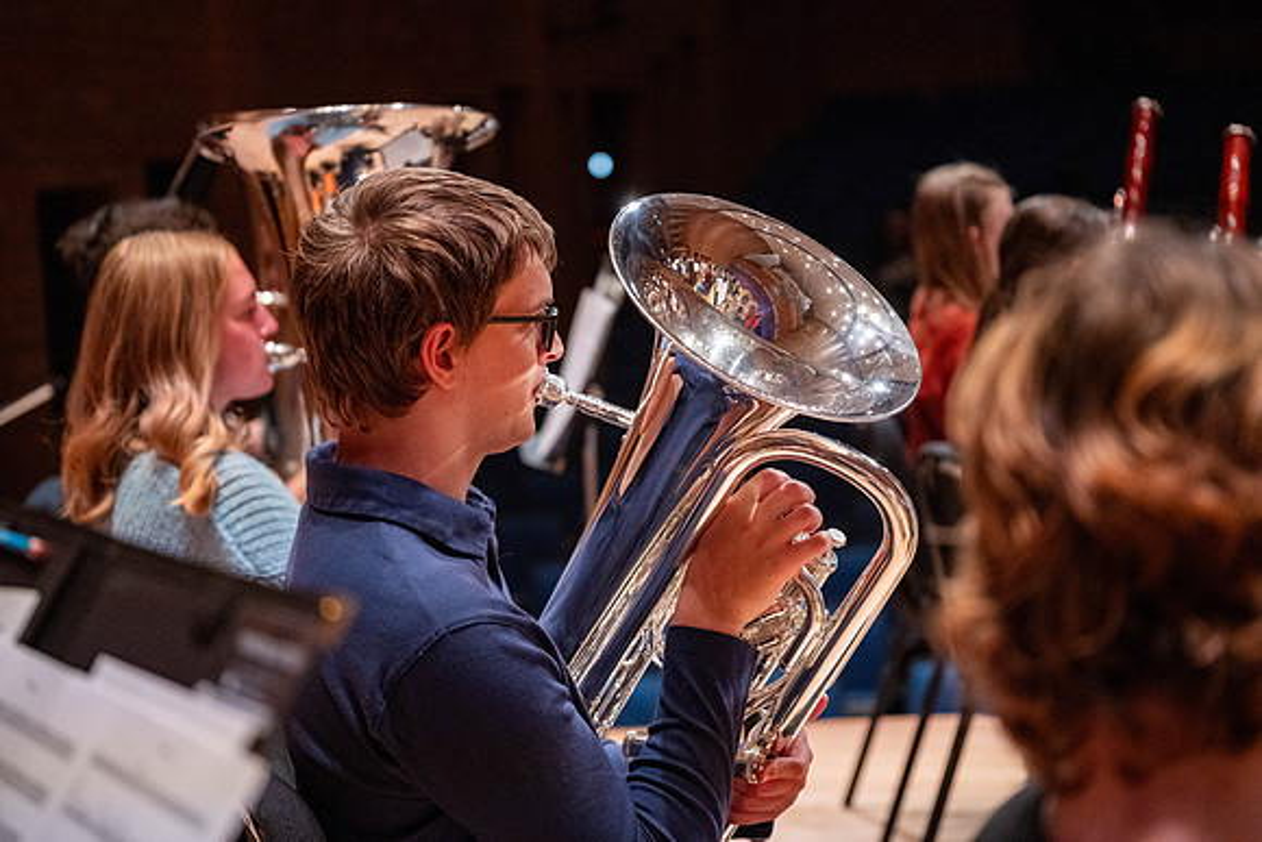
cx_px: 631
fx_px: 2454
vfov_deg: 19.5
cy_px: 421
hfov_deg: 28.8
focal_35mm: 70
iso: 1250
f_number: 2.8
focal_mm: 70
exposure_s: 1/800
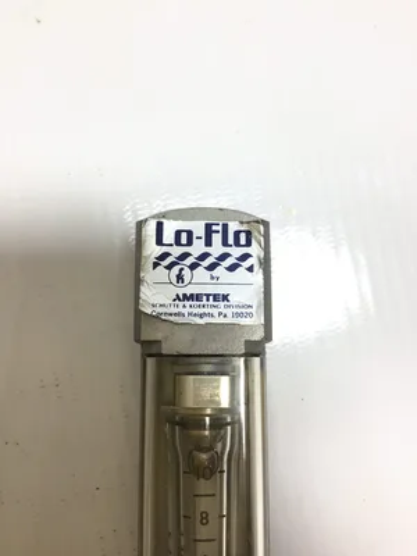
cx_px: 208
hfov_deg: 45.4
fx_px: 498
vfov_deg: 58.4
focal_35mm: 31
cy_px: 278
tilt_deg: -87.7
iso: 32
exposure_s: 1/120
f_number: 2.4
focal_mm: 3.3
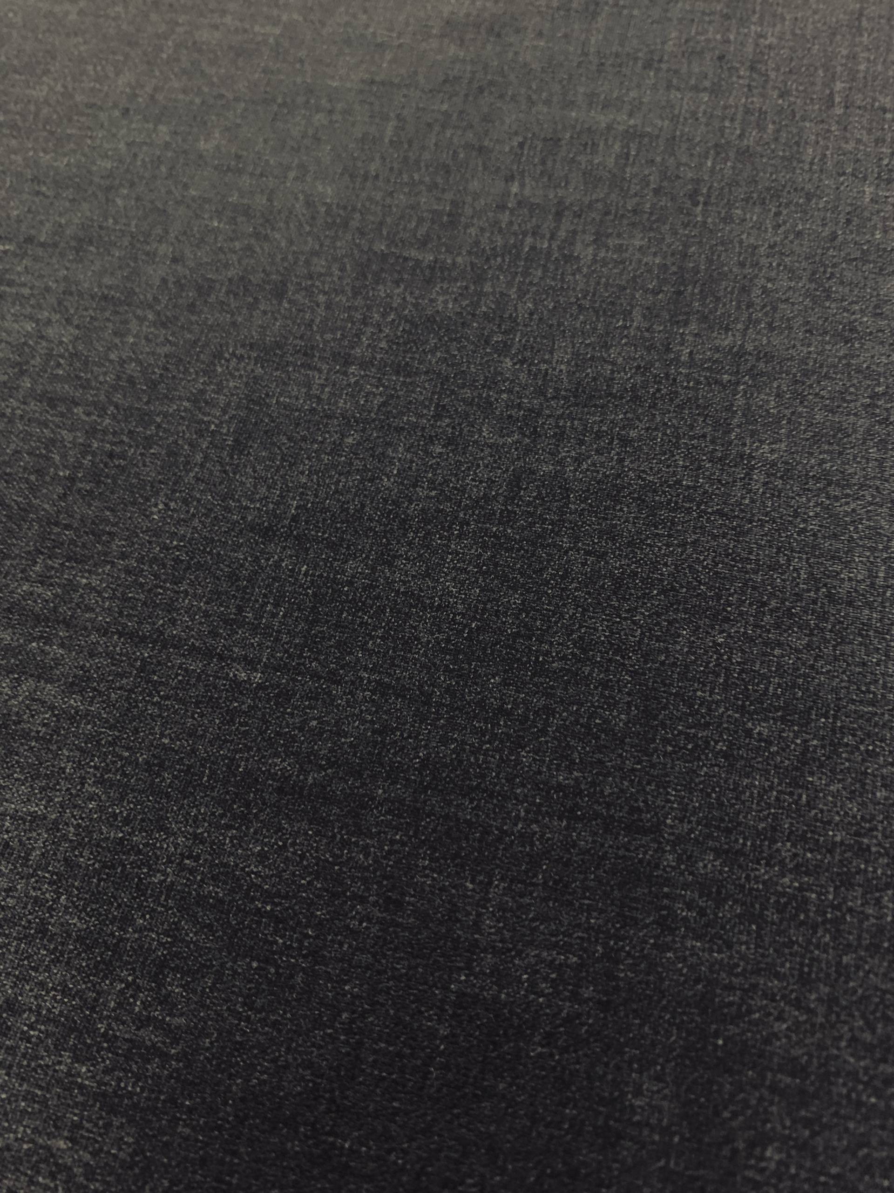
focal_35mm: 26
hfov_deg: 53.1
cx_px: 447
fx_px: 895
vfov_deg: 67.3
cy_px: 596
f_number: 1.8
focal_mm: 4.25
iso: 400
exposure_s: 1/30
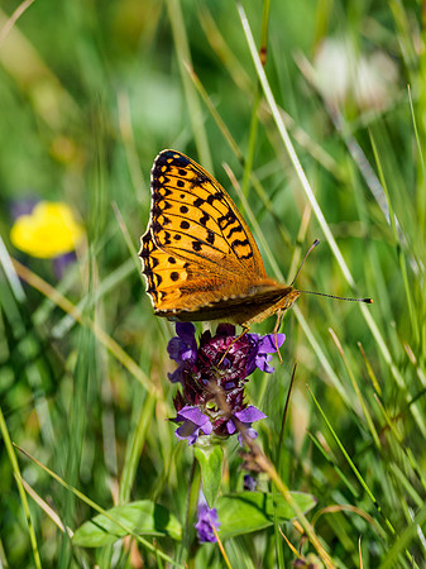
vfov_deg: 2.5
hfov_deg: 1.9
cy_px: 284
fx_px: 13161
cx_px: 199
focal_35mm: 801
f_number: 4
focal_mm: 300
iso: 250
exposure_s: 1/1250
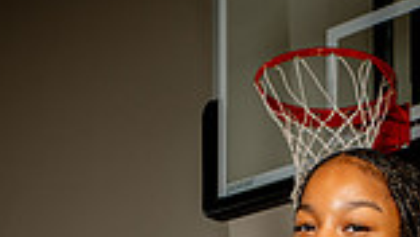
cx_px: 339
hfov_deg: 19.4
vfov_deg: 9.8
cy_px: 563
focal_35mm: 109
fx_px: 1215
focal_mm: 36
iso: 250
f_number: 8
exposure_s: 1/500
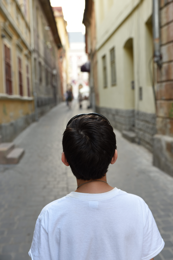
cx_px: 86
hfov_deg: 29.3
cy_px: 130
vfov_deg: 42.7
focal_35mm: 46
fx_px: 331
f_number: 4
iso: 500
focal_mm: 46
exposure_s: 1/60
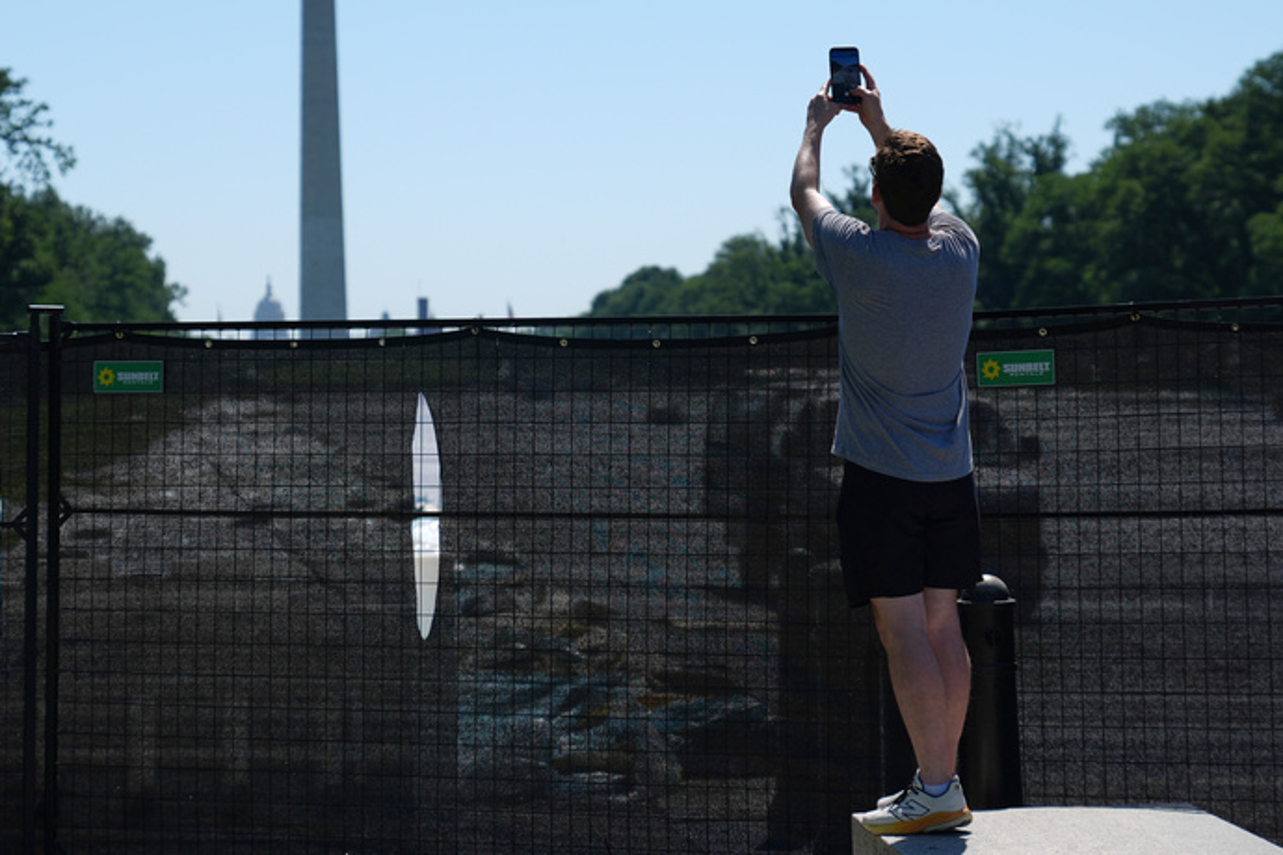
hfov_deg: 22.1
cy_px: 243
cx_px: 537
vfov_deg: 14.8
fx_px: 3279
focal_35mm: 92
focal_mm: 62
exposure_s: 1/2500
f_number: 3.2
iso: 125
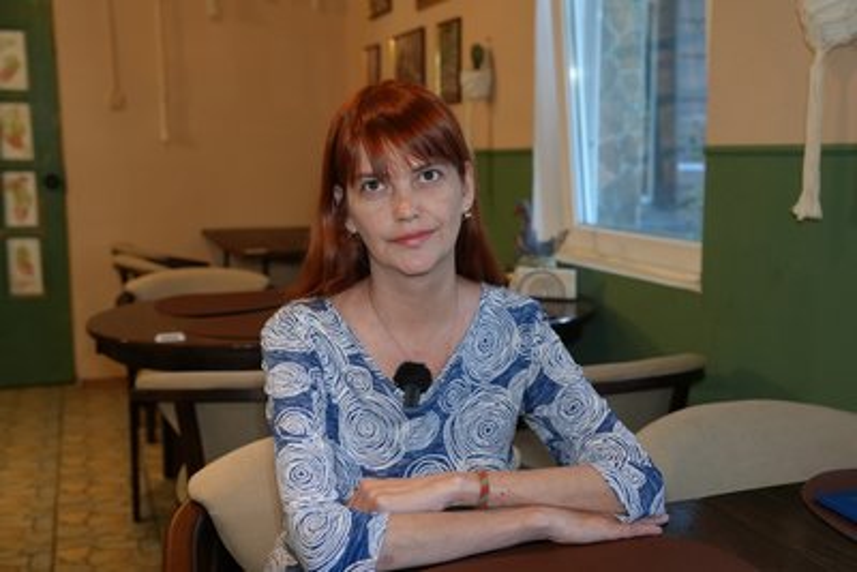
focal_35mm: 40
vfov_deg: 33.4
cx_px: 428
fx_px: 953
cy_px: 286
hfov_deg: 48.4
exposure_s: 1/160
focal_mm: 40
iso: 4000
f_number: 4
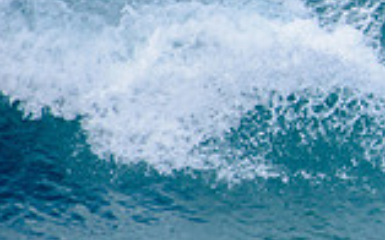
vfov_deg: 0.7
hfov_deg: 1.1
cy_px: 92
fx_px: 19761
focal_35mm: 1884
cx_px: 709
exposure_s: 1/2000
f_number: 5.6
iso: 320
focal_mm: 500
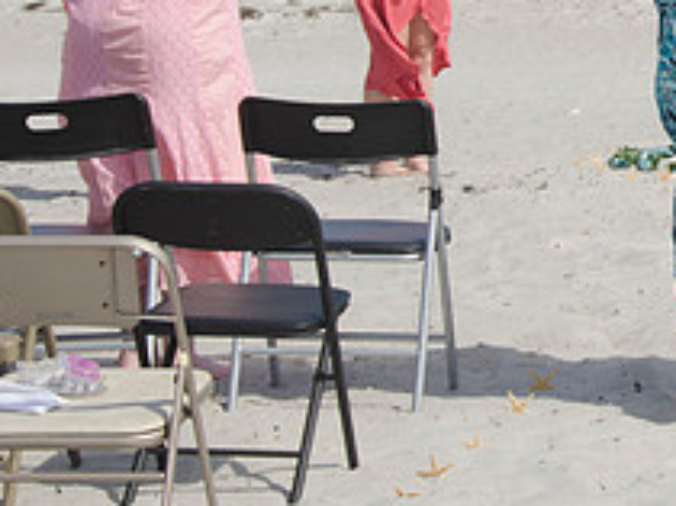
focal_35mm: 191
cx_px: 905
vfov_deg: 7.7
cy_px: -100
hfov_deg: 10.1
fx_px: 3726
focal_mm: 48
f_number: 9
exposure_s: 1/250
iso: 100
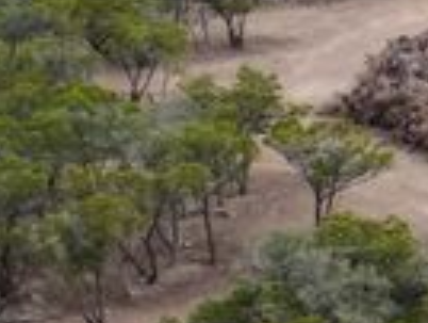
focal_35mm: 183
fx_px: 2267
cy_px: 163
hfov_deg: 8.6
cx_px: 1361
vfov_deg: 8.1
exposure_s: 1/2000
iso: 120
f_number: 1.7
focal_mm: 6.72
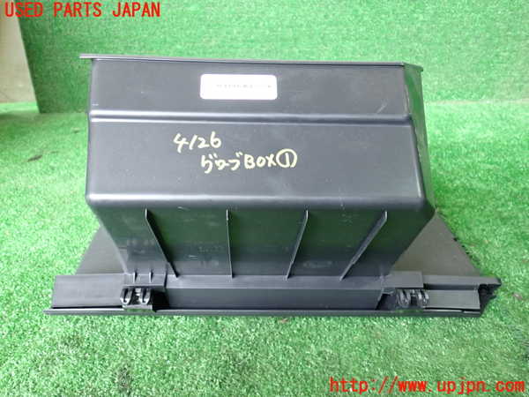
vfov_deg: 46.8
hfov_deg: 60.0
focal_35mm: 30
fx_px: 458
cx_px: 264
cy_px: 198
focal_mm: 5.4
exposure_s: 1/30
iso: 400
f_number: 2.3
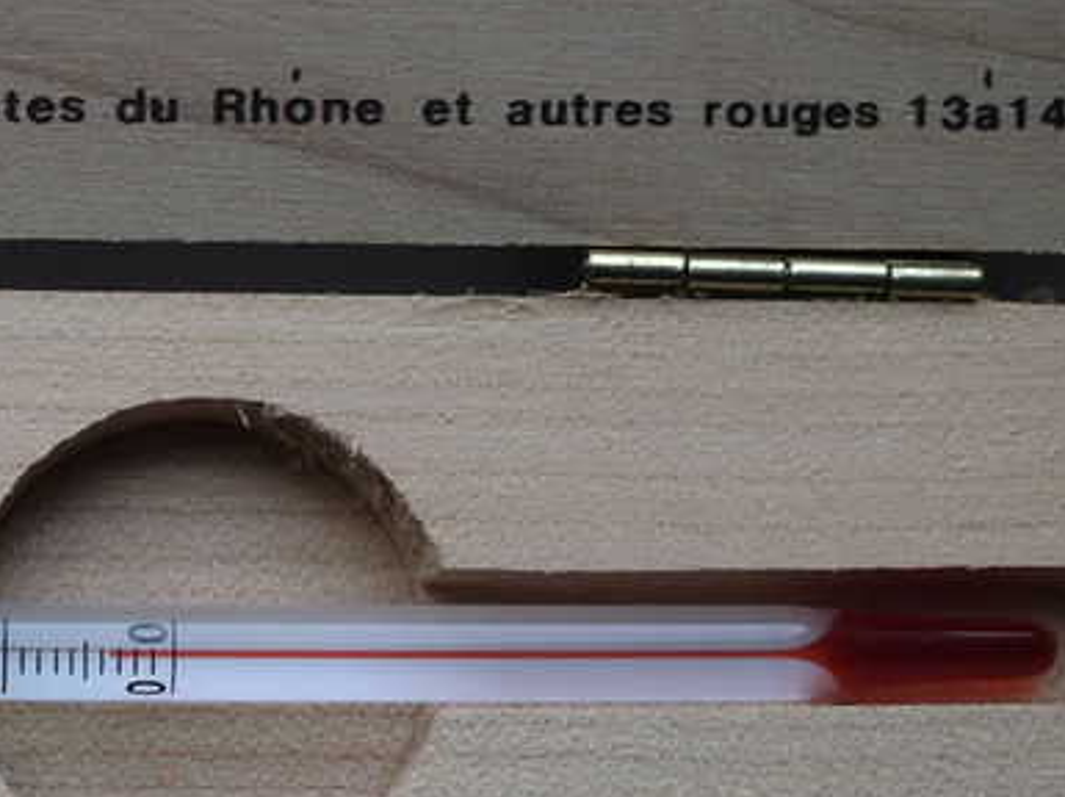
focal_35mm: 91
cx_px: 25
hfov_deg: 20.9
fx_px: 2797
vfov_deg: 16.2
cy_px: 274
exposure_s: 1/100
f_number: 3.1
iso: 64
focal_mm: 6.3
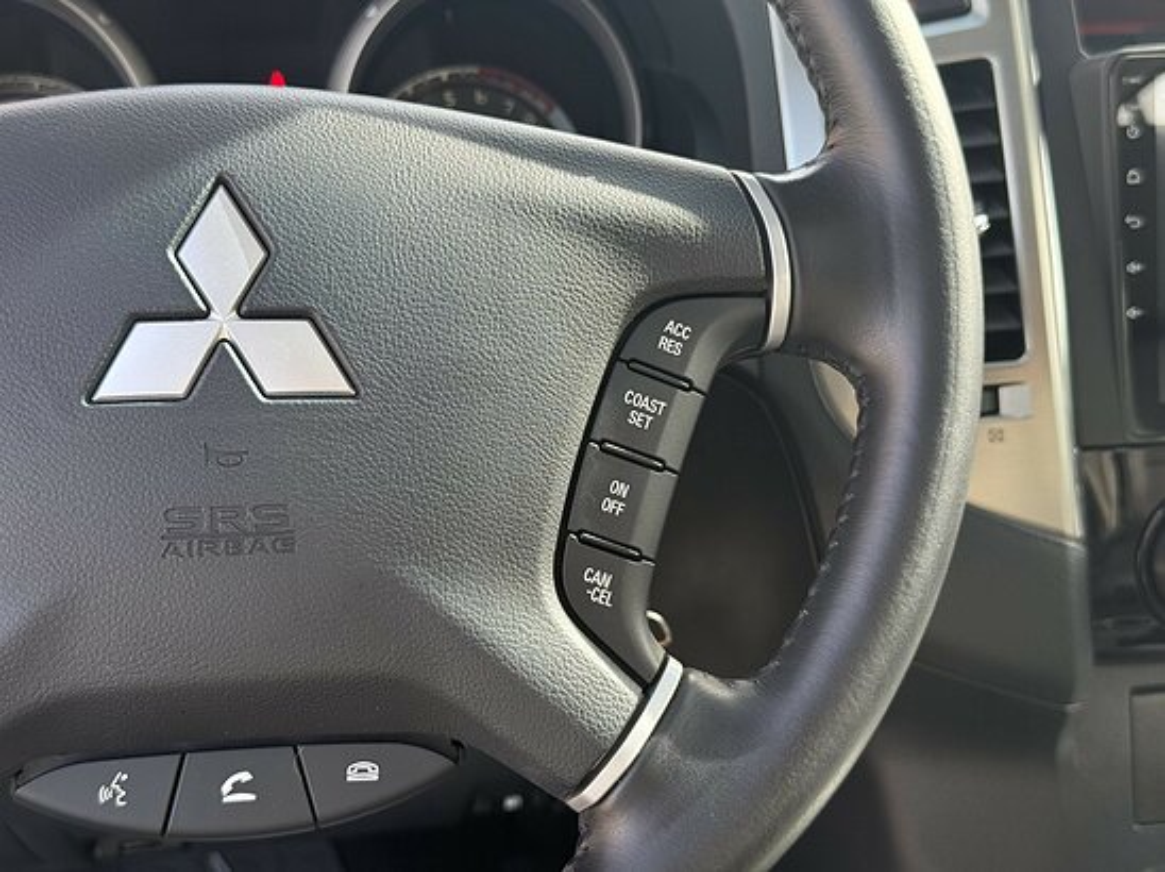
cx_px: 582
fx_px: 1614
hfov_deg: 39.7
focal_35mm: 48
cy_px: 436
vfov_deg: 30.2
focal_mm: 6.76
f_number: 1.78
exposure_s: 1/242
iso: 100
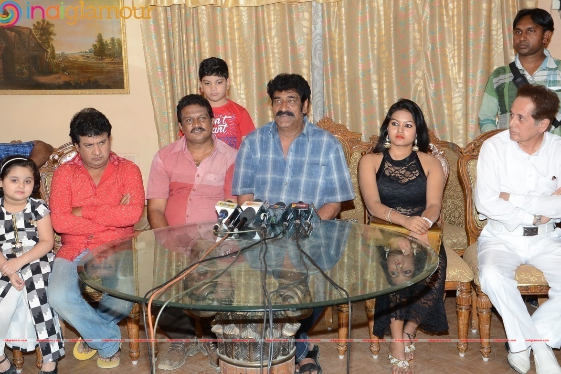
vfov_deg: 26.0
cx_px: 276
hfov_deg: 38.2
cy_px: 185
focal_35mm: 52
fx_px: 810
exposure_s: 1/125
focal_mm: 34
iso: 500
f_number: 5.6
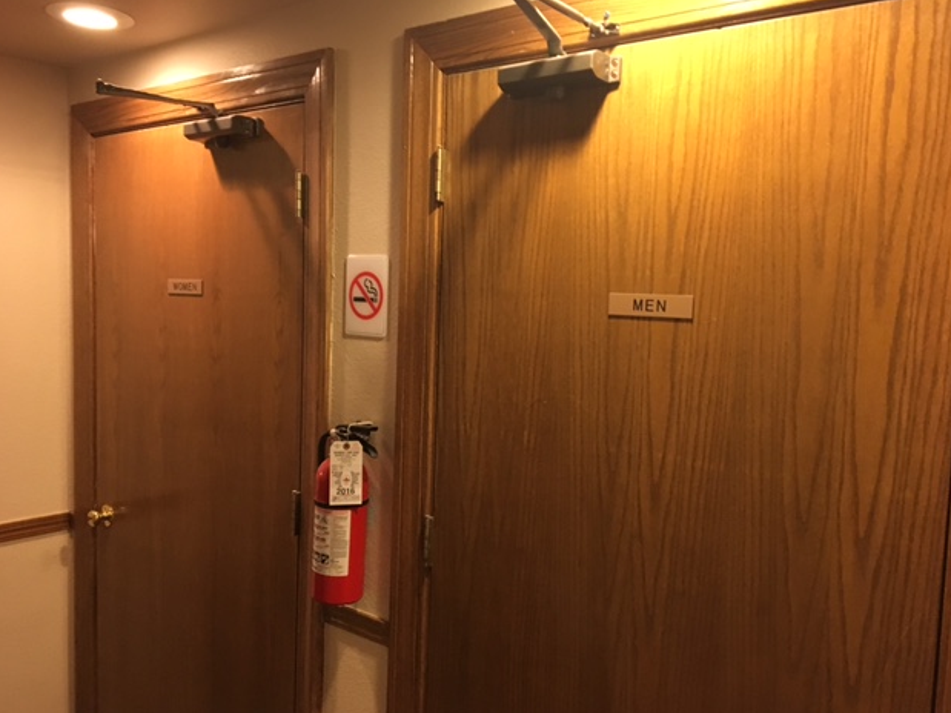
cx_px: 462
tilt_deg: -4.2
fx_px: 824
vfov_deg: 46.8
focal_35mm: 30
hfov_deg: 60.0
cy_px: 364
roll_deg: -1.8
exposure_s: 1/17
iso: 200
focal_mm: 4.15
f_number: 2.2
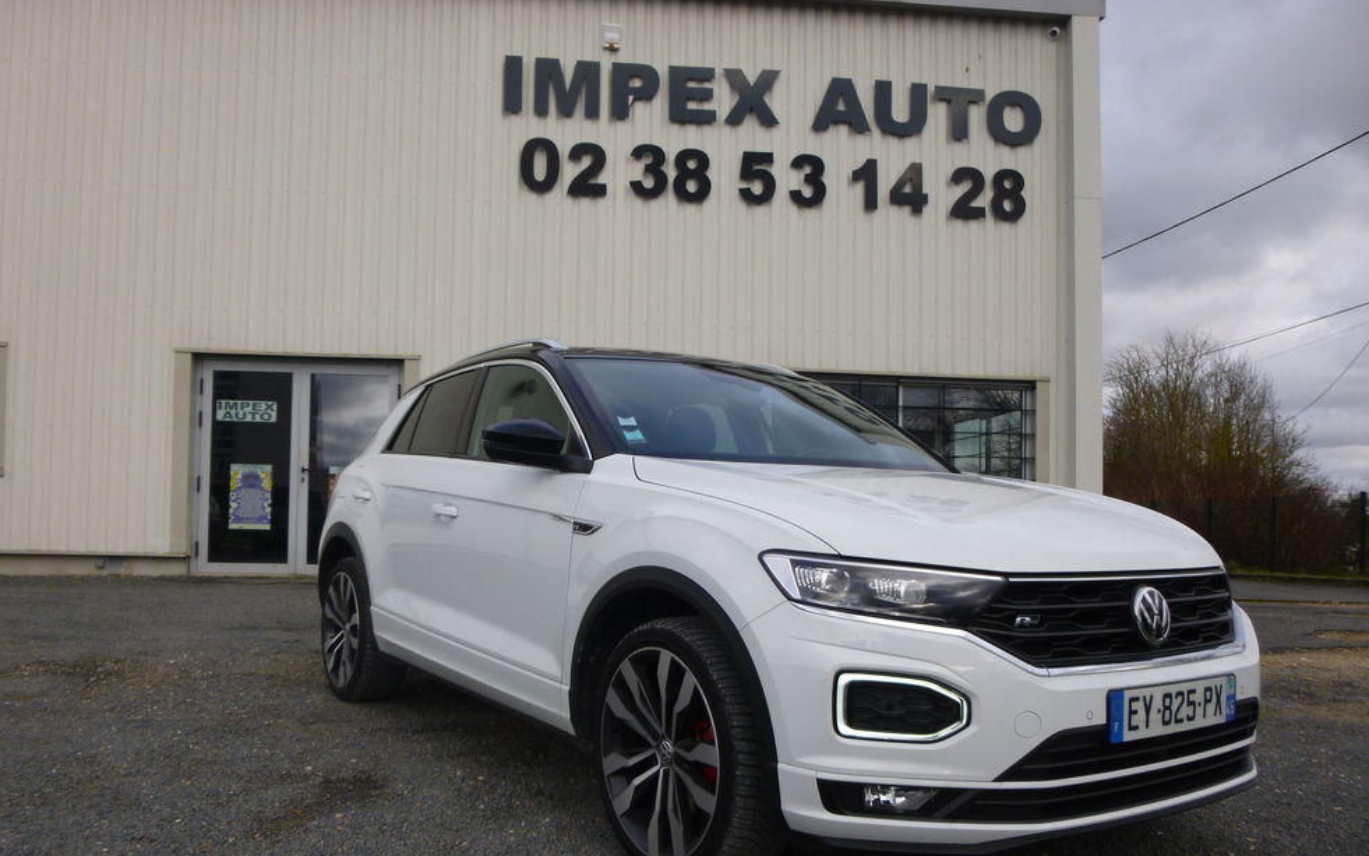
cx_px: 674
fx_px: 1007
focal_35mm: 27
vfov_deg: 45.8
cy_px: 504
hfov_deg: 68.4
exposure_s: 1/400
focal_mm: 4.5
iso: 100
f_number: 3.1
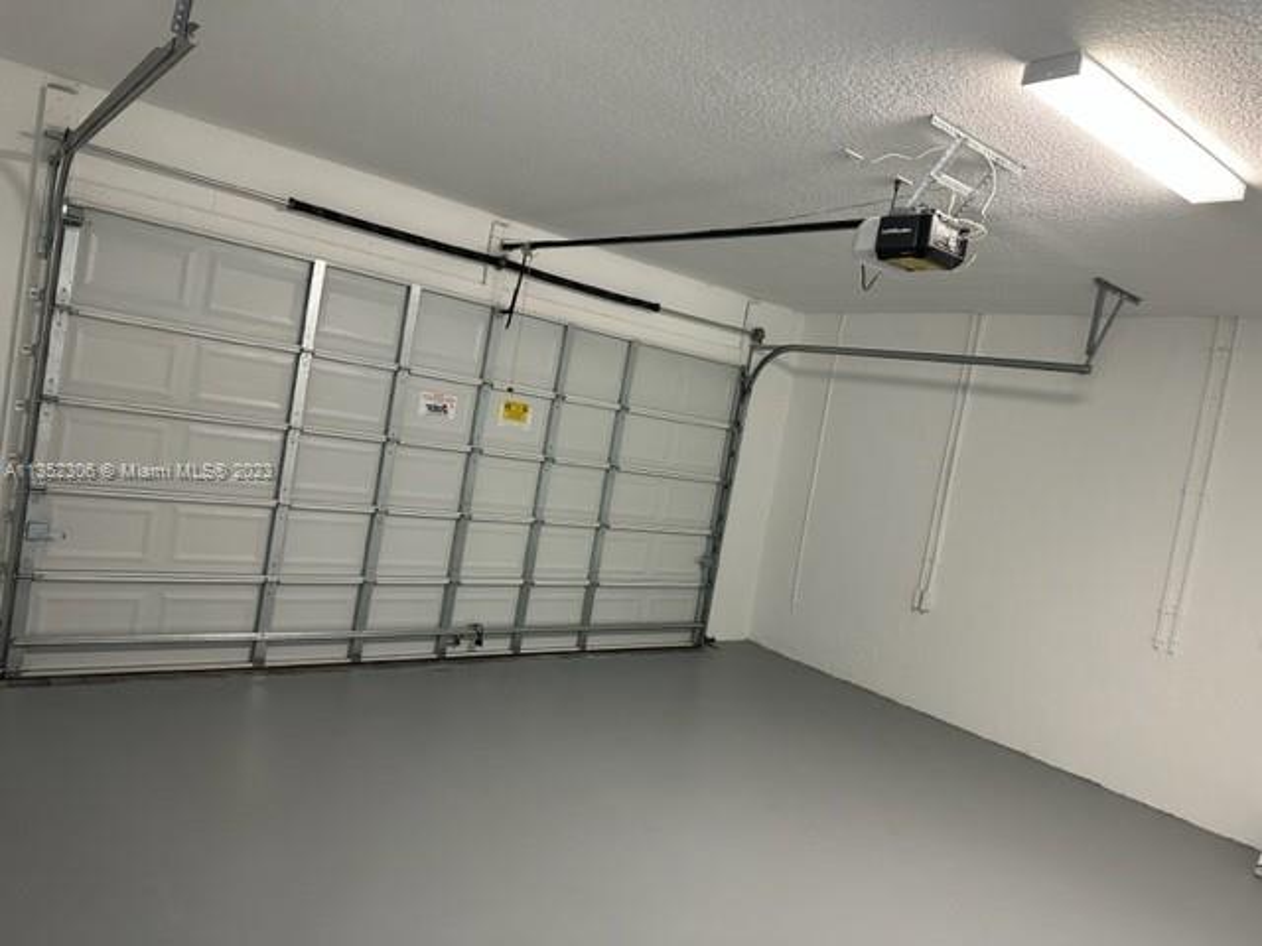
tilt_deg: -3.4
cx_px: 631
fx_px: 875
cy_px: 473
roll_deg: -10.1
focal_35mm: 24
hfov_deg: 71.6
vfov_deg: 56.8
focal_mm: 6.86
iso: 320
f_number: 1.78
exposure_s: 1/60
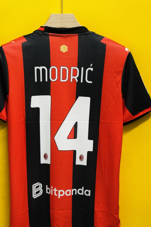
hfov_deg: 20.3
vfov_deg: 30.0
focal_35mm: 67
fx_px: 421
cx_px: 60
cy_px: 132
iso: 32
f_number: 1.6
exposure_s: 1/50
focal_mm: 5.96
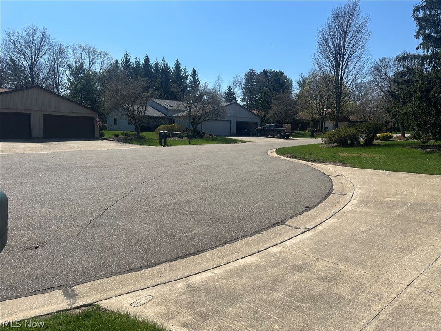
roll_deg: -1.4
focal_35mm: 24
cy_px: 166
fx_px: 306
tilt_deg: -5.8
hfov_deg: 71.6
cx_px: 220
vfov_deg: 56.8
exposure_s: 1/6211
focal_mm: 6.86
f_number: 1.78
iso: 80
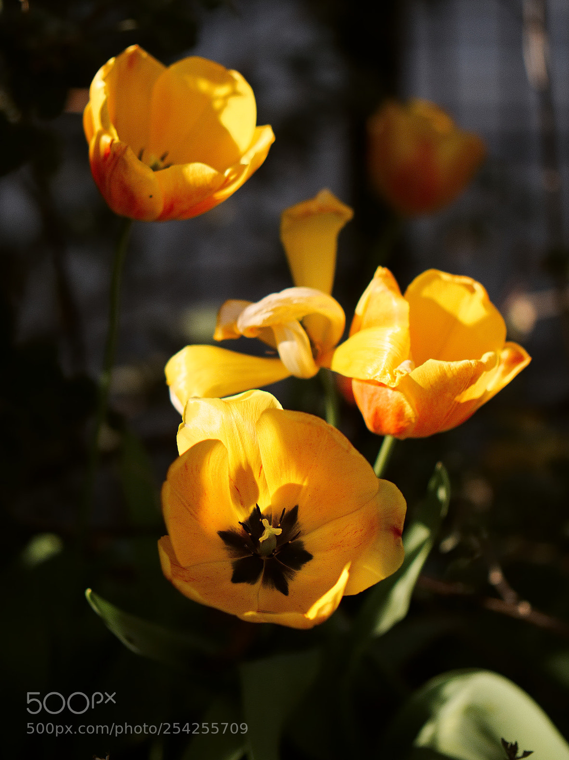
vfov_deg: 22.5
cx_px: 284
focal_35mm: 87
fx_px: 1908
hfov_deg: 17.0
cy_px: 382
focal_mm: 43
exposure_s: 1/320
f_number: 1.2
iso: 400
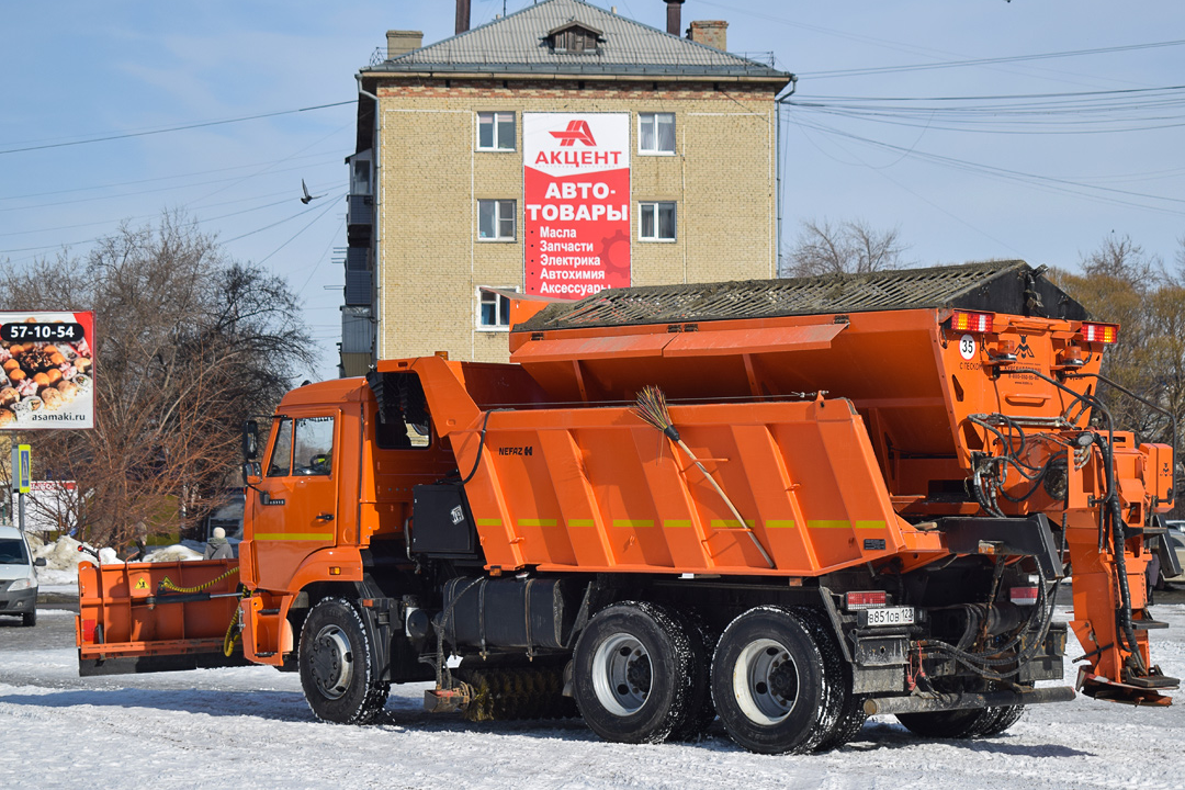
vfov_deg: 17.1
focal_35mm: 80
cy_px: 407
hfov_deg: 25.4
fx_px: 2633
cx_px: 597
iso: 100
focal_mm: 48
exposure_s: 1/800
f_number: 6.3
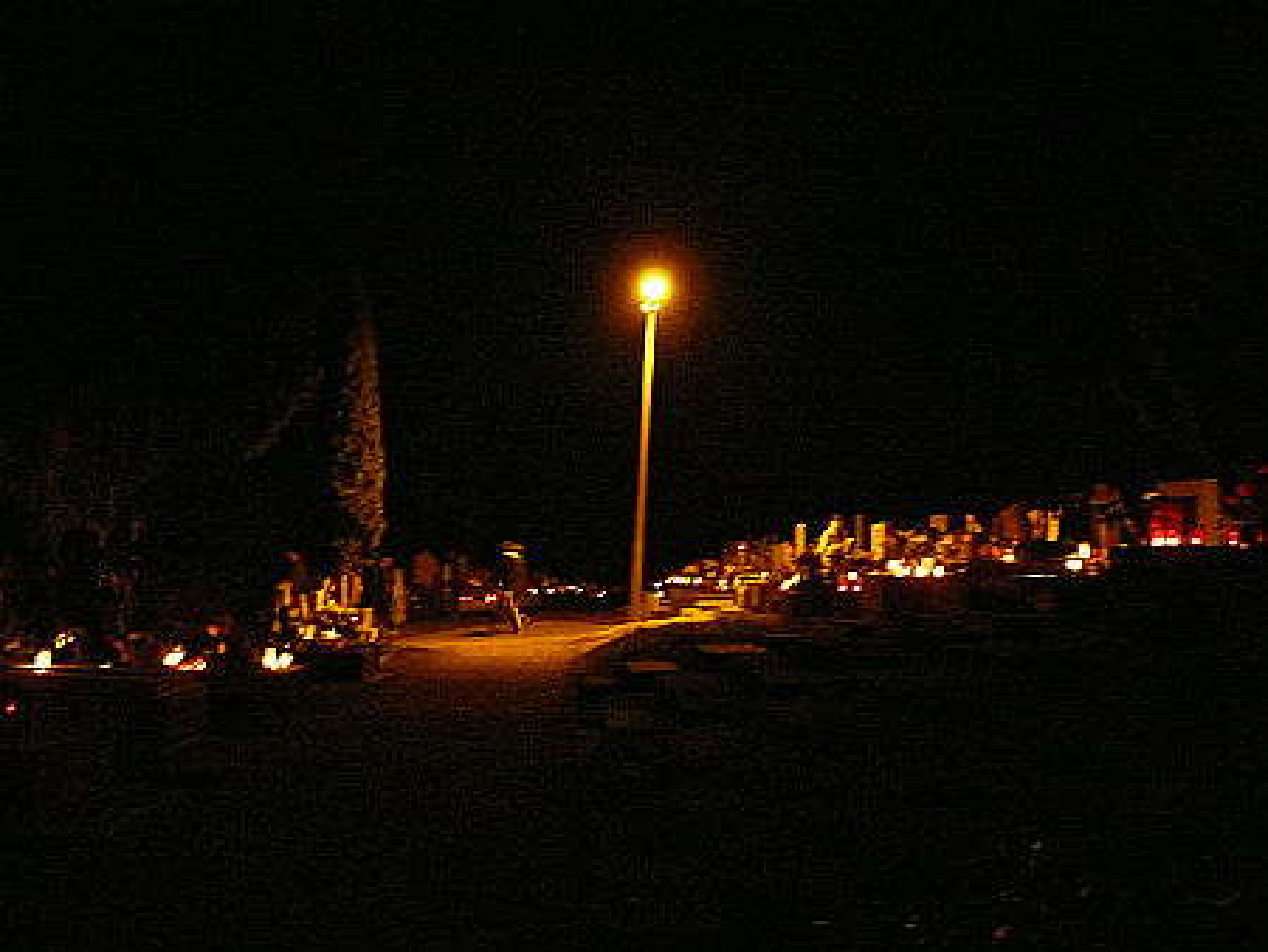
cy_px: 476
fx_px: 1283
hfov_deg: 52.6
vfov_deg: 40.7
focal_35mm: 35
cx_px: 634
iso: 800
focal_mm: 7.4
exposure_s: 1/4
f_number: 2.8
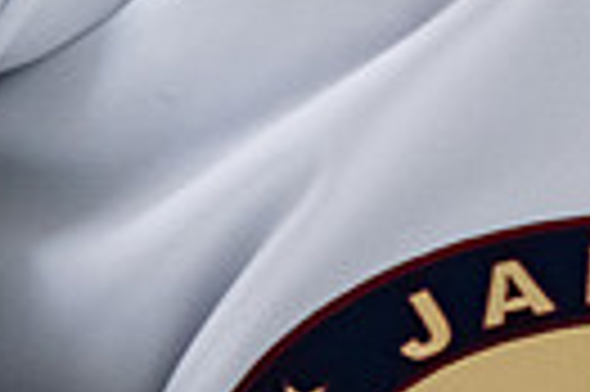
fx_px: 14993
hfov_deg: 2.2
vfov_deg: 1.5
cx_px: 1320
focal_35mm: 916
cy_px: -343
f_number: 3.2
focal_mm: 130
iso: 2000
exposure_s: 1/800
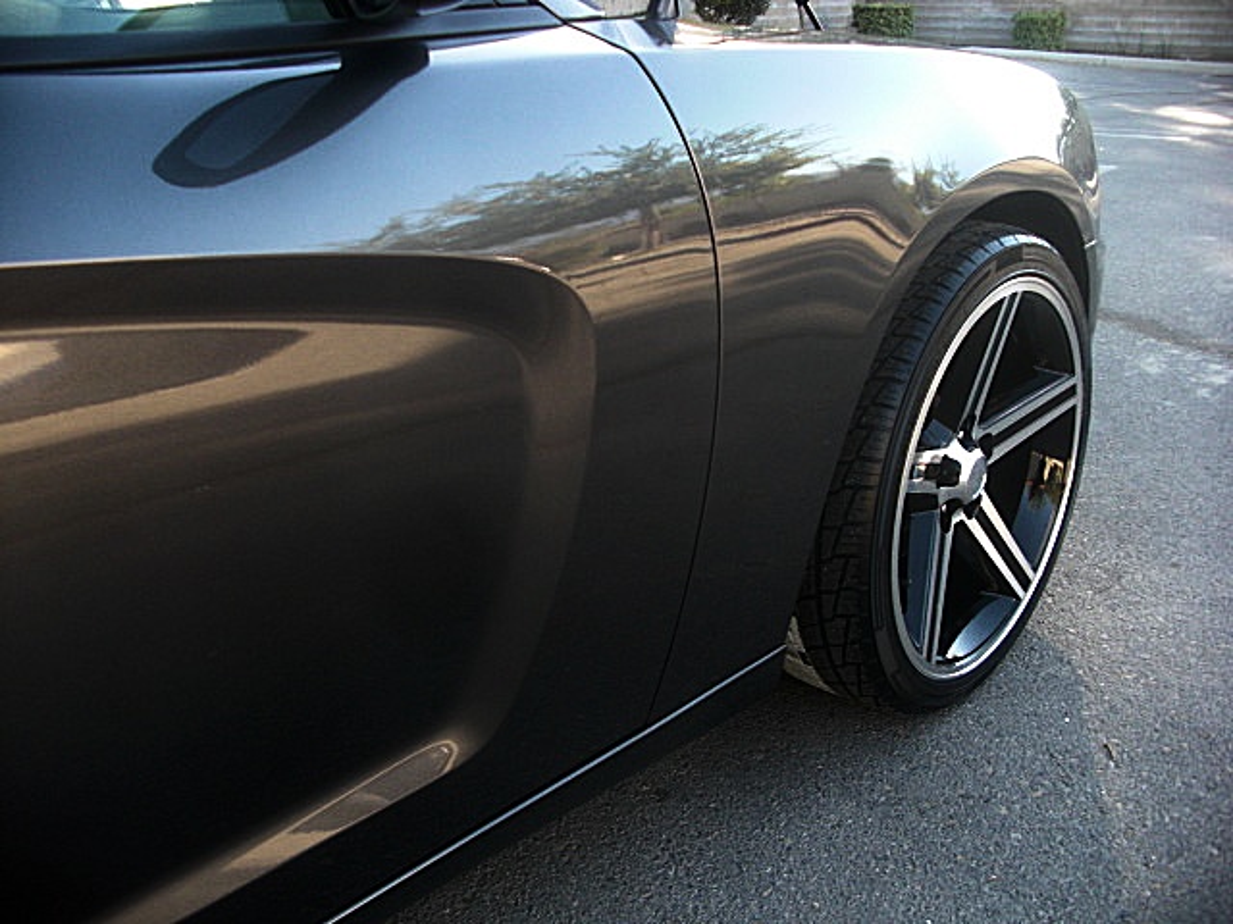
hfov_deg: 51.4
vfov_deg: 39.7
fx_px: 1282
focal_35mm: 36
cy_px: 462
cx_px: 616
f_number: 2.8
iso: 100
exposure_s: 1/100
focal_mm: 6.3
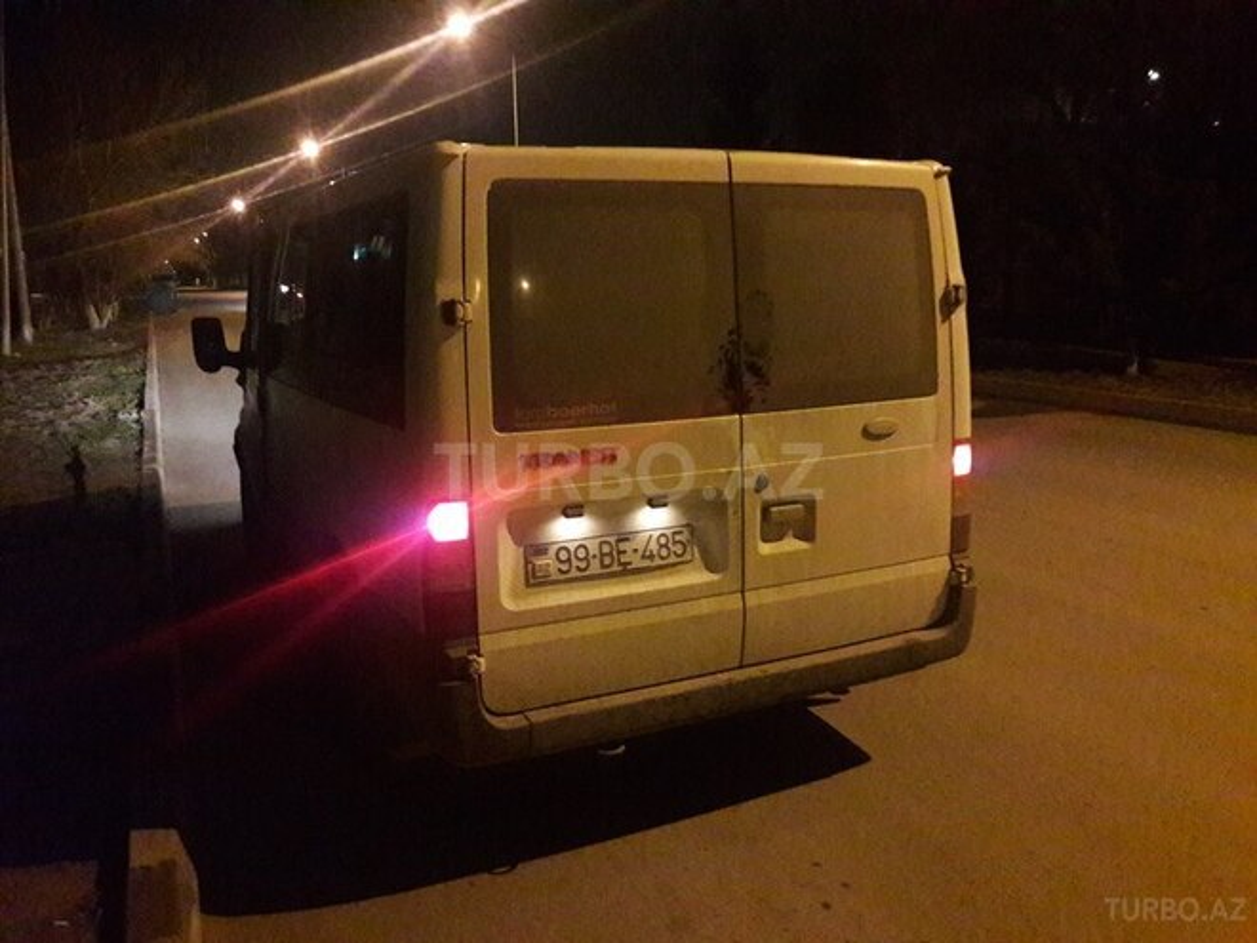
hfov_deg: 63.4
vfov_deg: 49.7
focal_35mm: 28
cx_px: 628
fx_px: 1017
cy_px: 472
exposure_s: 1/17
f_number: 1.9
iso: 800
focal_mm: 3.7
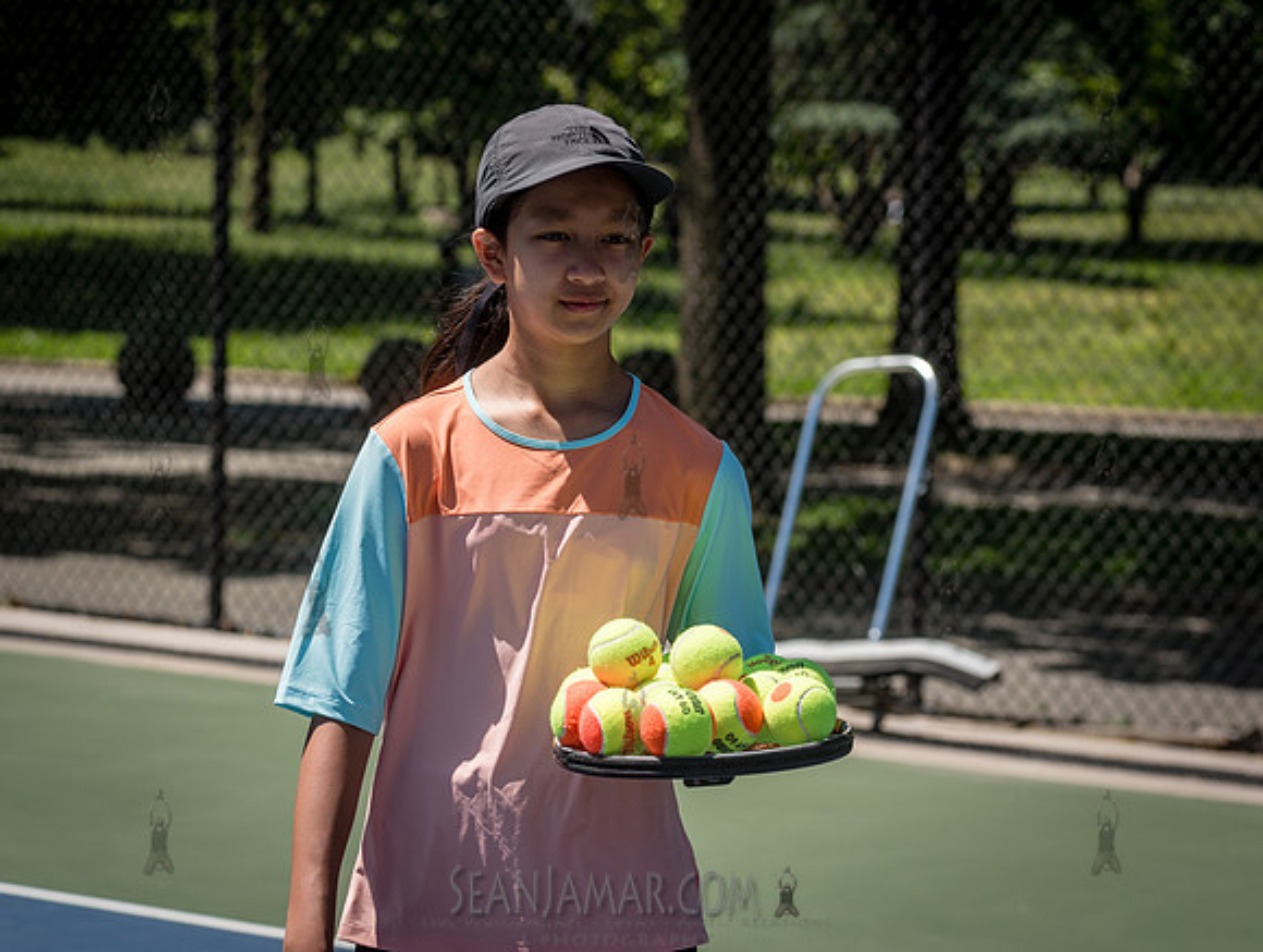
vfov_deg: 10.9
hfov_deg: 14.5
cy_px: 499
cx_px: 547
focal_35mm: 136
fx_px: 4978
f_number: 7.1
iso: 200
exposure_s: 1/640
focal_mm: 120
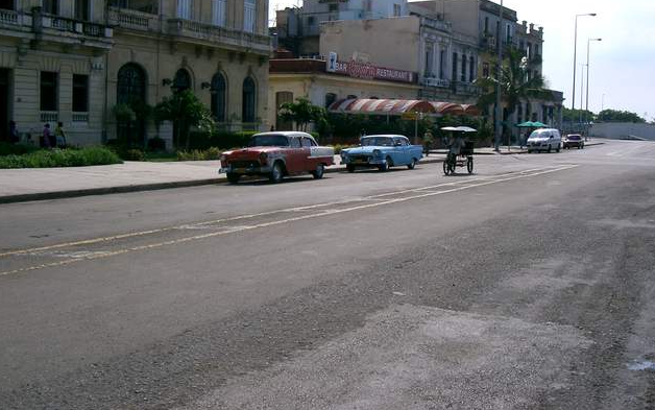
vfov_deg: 30.5
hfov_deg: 47.2
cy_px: 168
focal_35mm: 42
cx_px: 328
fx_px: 750
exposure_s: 1/1250
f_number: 4.8
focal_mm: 8
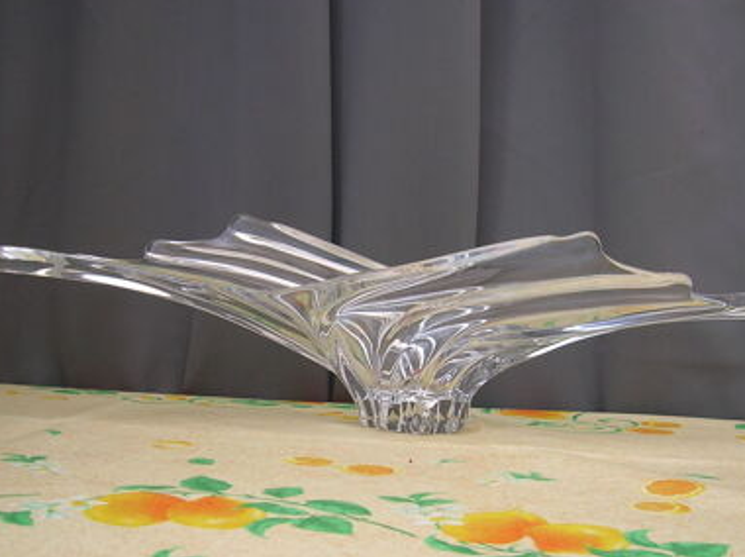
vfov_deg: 33.4
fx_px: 924
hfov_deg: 43.9
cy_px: 344
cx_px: 359
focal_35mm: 43
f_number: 2.9
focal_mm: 5.7
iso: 50
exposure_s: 1/103
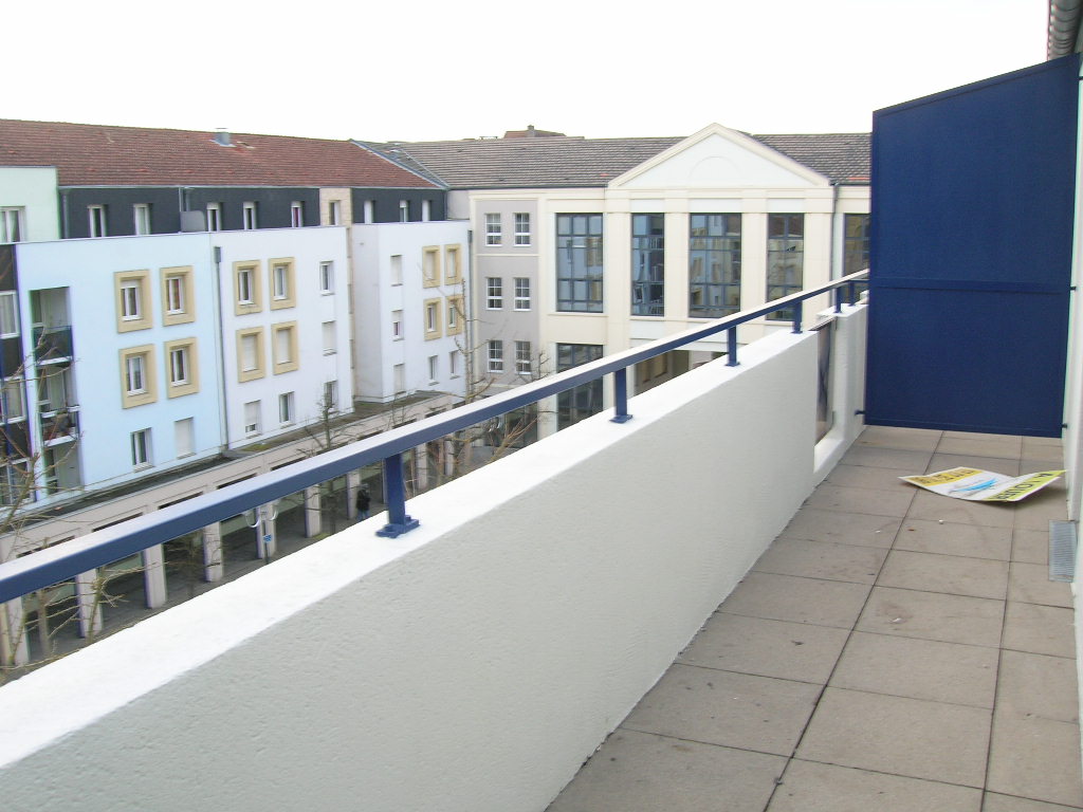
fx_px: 1064
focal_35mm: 34
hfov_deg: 54.0
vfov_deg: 41.8
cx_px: 542
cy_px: 406
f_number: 4.9
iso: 50
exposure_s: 1/20.1
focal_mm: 5.7
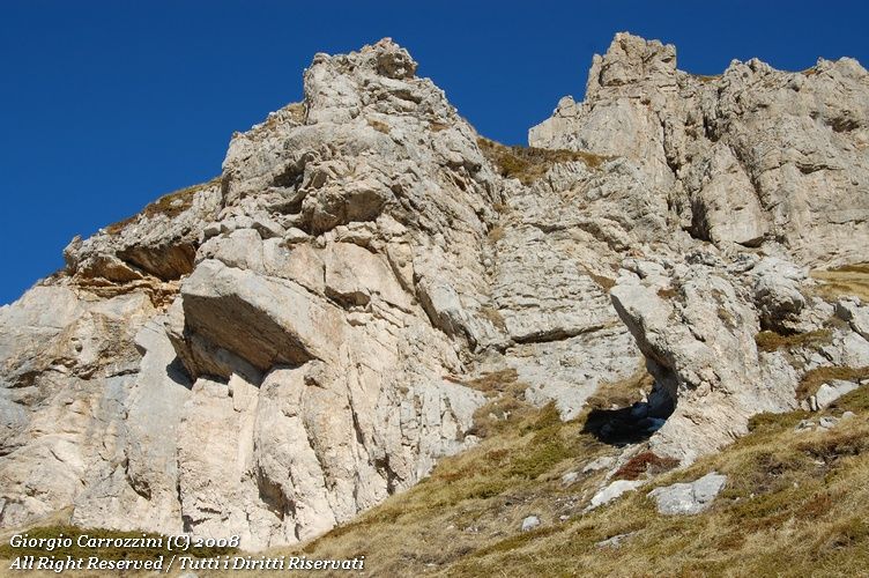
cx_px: 434
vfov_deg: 28.0
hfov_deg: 41.1
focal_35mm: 48
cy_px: 289
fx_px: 1158
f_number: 10
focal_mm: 32
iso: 200
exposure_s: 1/400
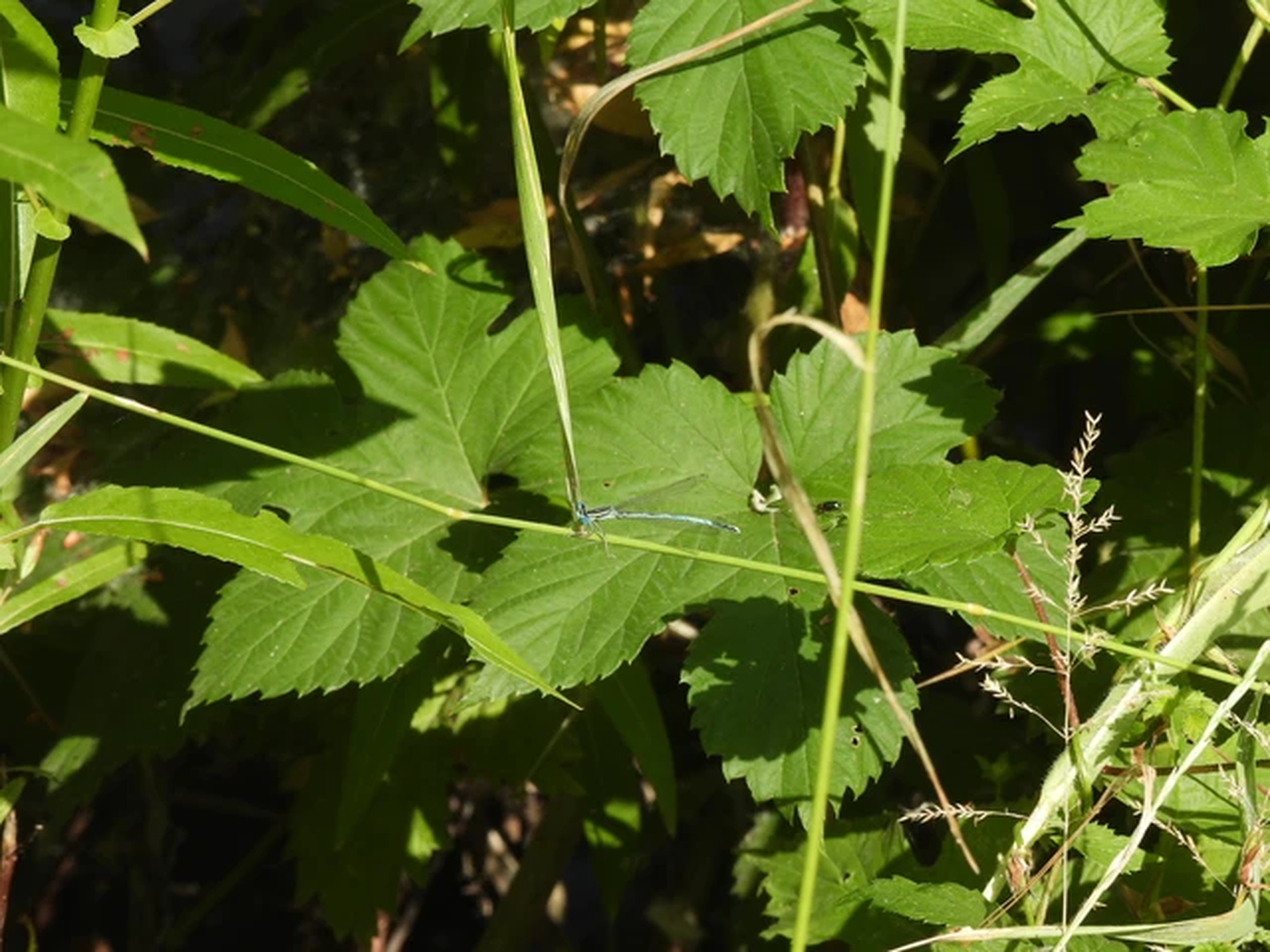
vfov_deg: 4.6
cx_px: 635
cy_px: 476
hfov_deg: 6.2
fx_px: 11740
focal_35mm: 320
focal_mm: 57.1
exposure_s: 1/320
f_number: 6.3
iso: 100
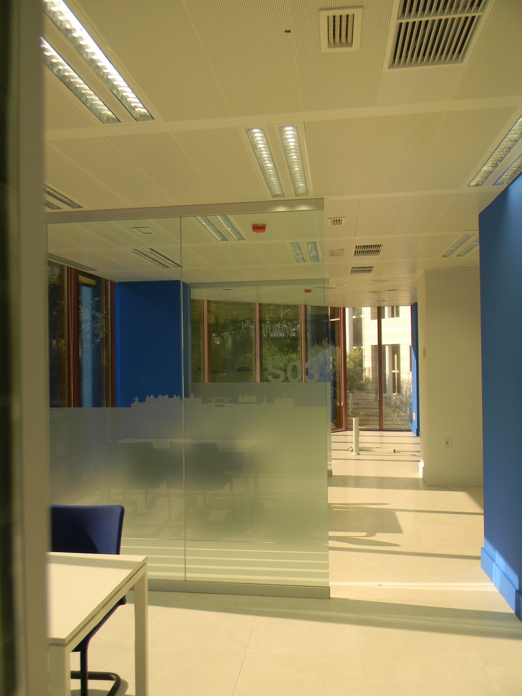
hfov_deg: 49.7
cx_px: 261
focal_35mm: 28
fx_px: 563
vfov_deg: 63.4
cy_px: 348
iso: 80
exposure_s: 1/91.2
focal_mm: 5
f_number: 3.5
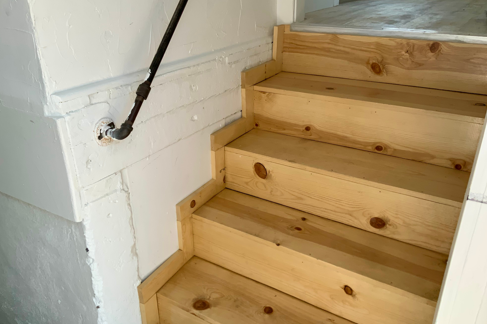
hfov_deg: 60.3
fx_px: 419
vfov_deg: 42.3
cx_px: 242
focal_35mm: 31
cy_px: 167
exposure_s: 1/491
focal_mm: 3
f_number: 1.8
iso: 16
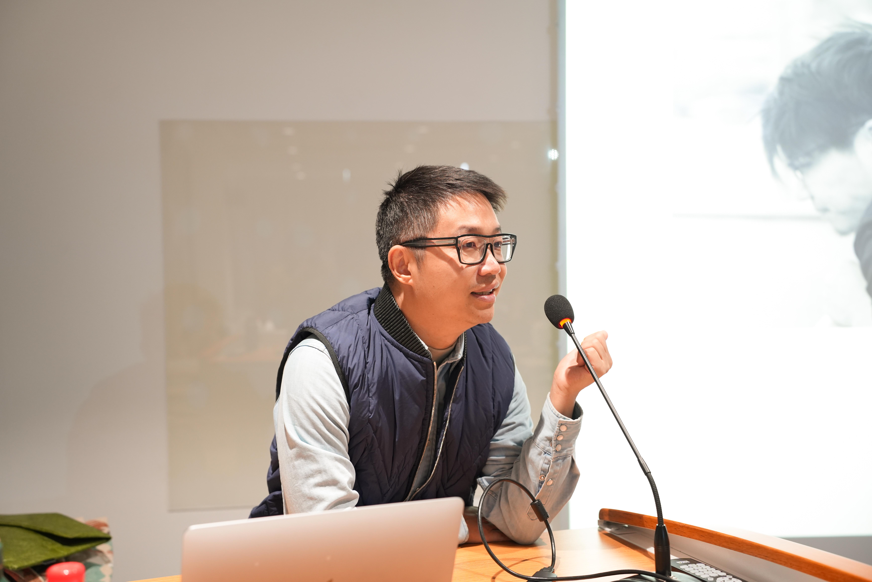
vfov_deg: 31.9
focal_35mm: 42
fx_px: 1017
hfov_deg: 46.4
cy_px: 291
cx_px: 436
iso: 1000
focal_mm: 42
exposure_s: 1/60
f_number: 3.2
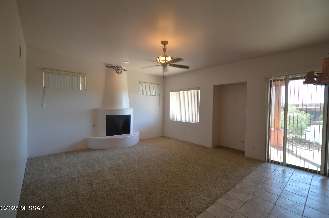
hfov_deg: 100.4
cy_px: 109
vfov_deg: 77.2
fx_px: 137
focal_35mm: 15
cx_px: 164
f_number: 3.5
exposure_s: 1/60
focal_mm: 10
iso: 400
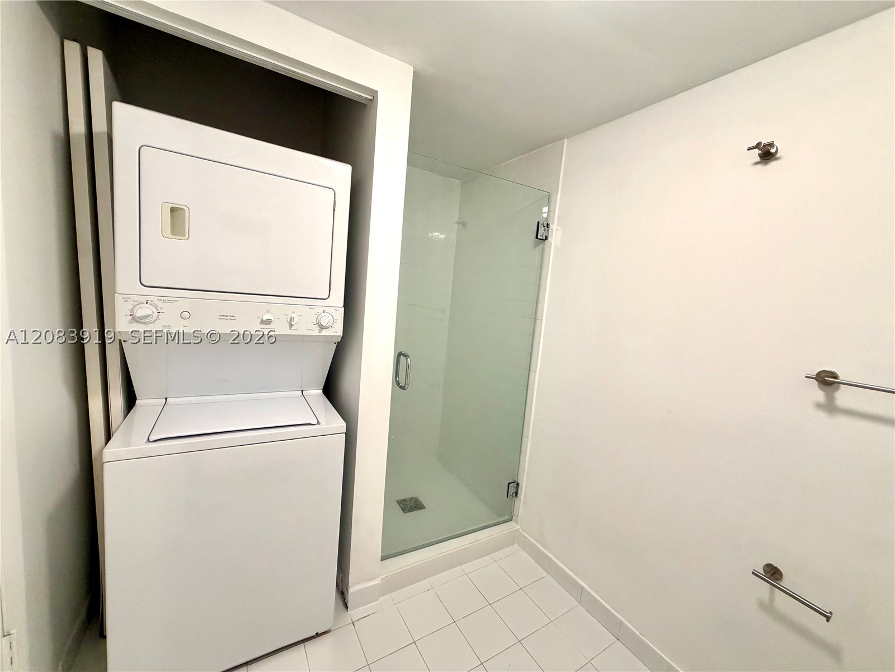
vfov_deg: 85.7
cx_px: 448
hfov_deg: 102.1
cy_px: 336
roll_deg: -4.3
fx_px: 362
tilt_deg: -8.2
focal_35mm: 14
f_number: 2.2
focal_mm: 2.22
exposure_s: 1/120
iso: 250
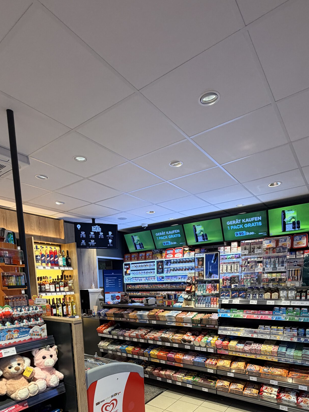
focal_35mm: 22
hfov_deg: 61.1
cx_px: 159
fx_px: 262
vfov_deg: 70.2
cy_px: 319
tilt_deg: -7.1
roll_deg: +1.9
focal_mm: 2.22
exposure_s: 1/120
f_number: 2.2
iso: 125
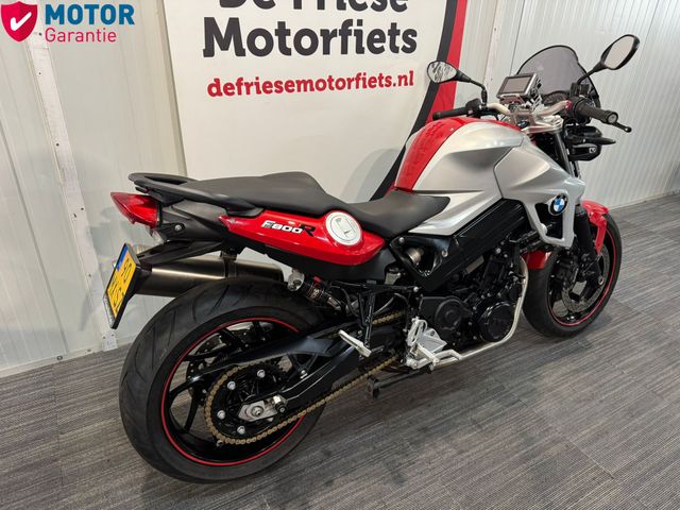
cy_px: 255
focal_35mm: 24
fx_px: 471
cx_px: 340
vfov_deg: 56.8
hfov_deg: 71.6
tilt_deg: -28.5
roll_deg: -2.3
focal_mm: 6.76
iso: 320
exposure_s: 1/50
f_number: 1.78
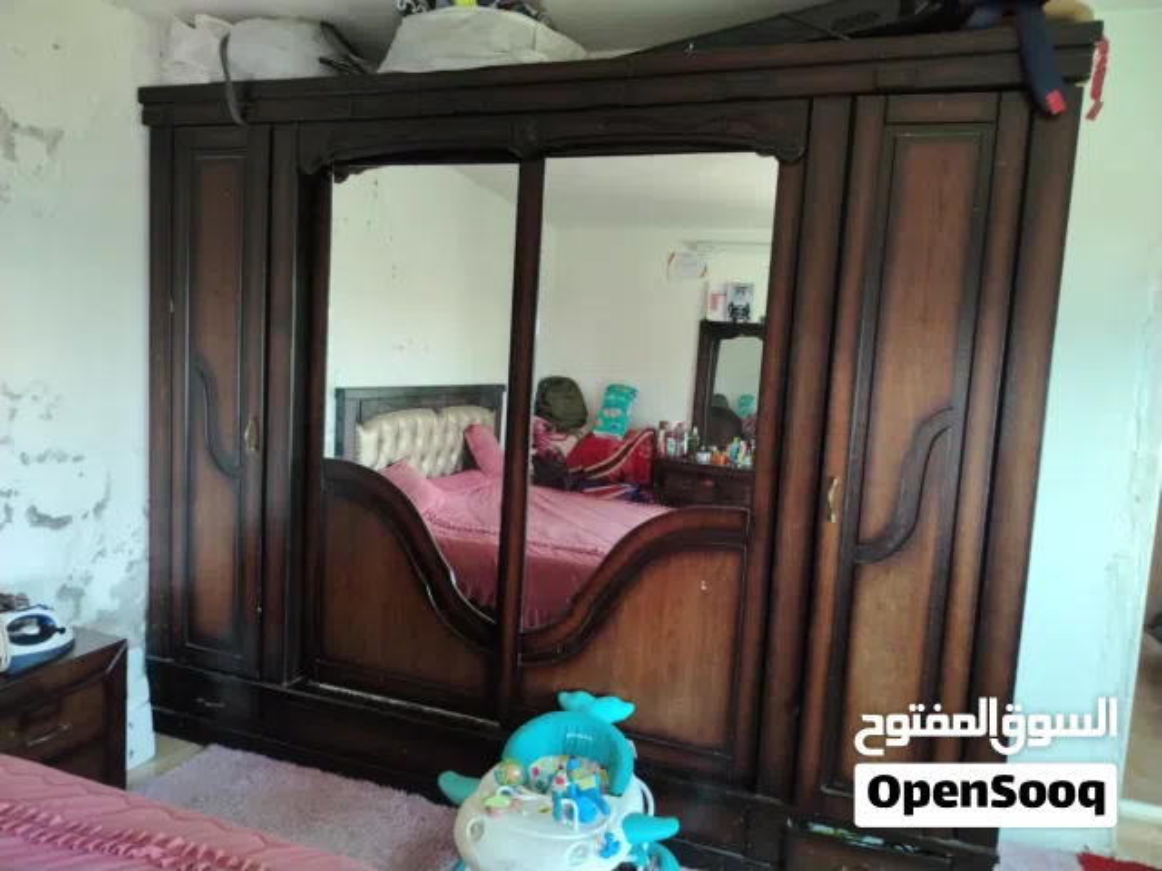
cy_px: 436
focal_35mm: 24
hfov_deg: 71.6
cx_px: 581
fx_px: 806
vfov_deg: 56.8
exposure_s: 1/50
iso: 441
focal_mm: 5.25
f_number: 1.75
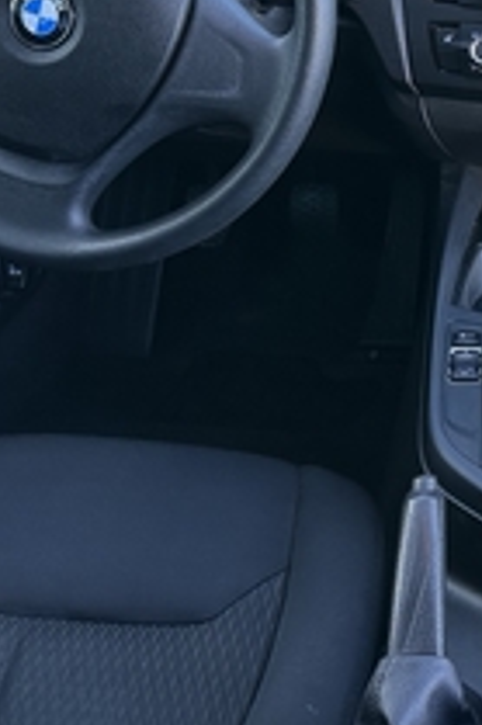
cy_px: 85
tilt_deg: -24.5
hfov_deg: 21.0
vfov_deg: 31.5
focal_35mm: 61
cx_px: 544
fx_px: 1227
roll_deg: +0.4
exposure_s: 1/121
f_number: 1.78
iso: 100
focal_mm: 6.86
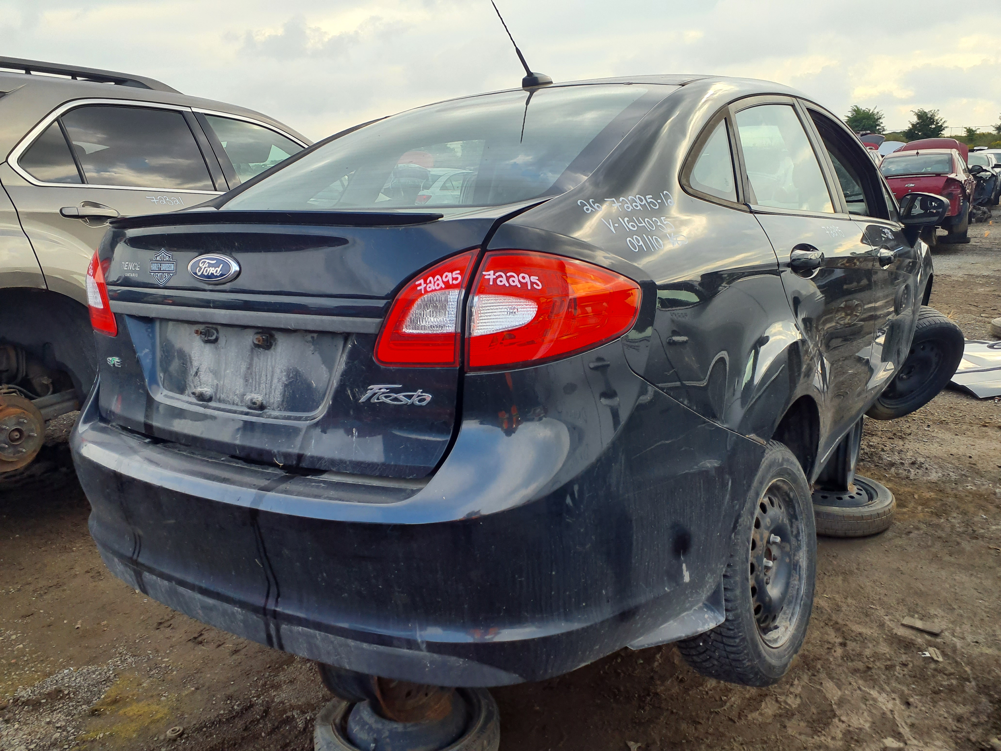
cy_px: 376
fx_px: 781
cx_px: 500
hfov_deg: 65.3
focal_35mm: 27
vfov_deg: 51.4
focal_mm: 3.58
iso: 40
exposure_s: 1/340
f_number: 1.9
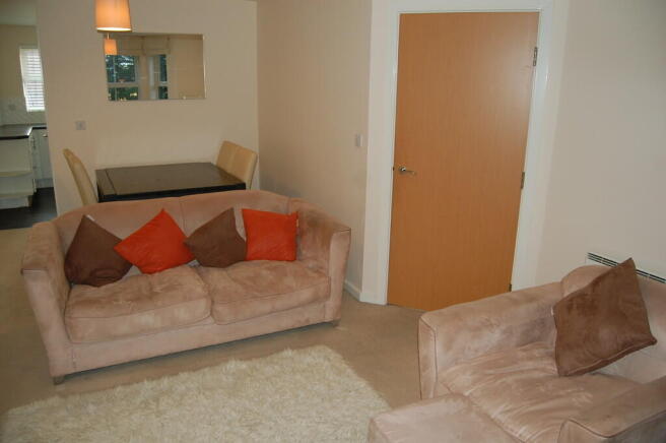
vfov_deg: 47.8
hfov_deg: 67.4
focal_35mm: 27
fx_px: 499
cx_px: 333
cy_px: 222
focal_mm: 18
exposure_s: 1/60
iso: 400
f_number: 3.5
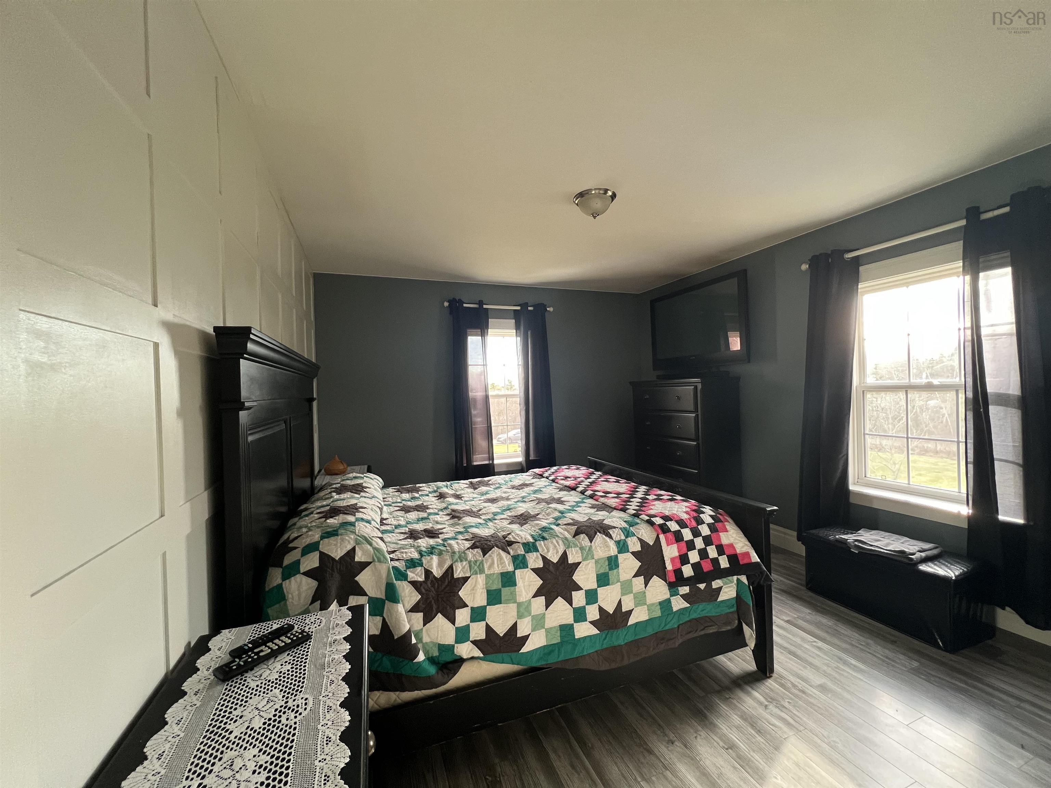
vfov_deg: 89.9
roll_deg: +2.1
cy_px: 394
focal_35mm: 13
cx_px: 526
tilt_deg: -0.6
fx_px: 395
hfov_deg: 106.2
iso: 250
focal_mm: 1.57
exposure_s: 1/78
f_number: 1.8
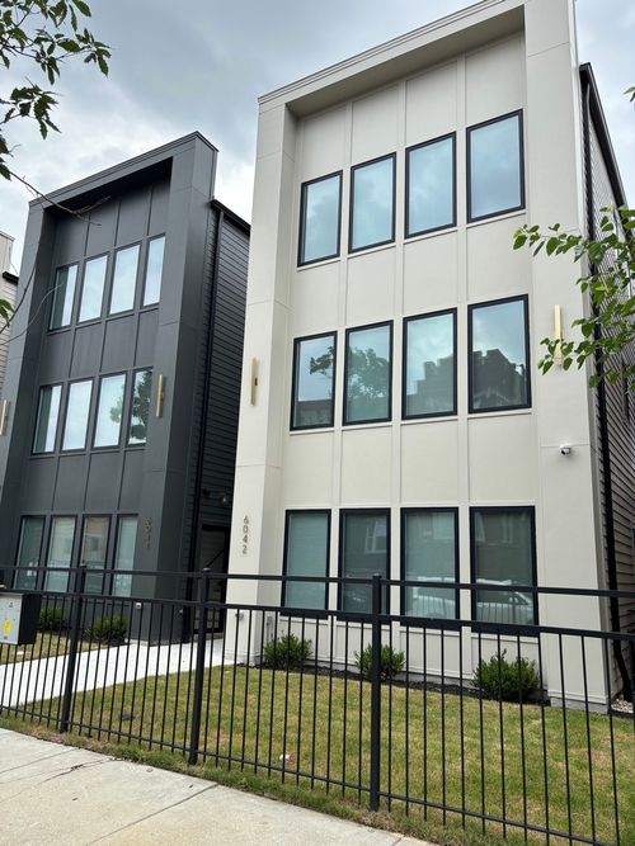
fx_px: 636
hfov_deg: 53.0
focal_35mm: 26
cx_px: 318
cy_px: 423
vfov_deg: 67.3
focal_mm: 5.96
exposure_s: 1/1115
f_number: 1.6
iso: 50
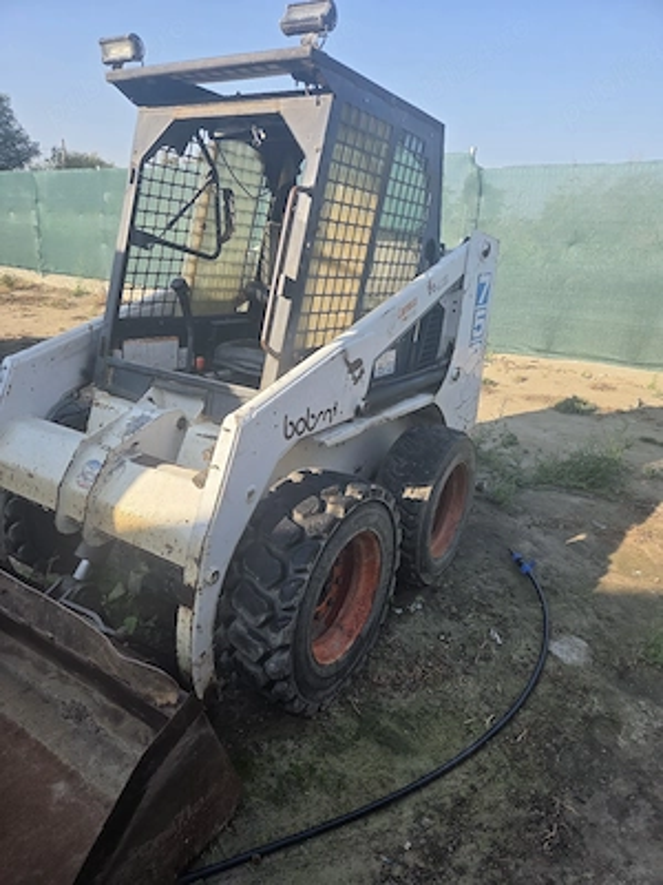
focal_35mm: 23
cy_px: 442
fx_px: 587
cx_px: 332
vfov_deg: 73.9
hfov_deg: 58.9
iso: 80
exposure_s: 1/2500
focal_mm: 5.4
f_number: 1.8
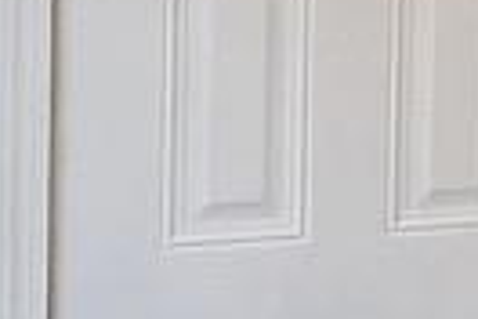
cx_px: 1593
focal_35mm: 251
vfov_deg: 5.4
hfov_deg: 7.0
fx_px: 3332
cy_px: -170
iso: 250
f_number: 2.4
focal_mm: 3.3
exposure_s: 1/50
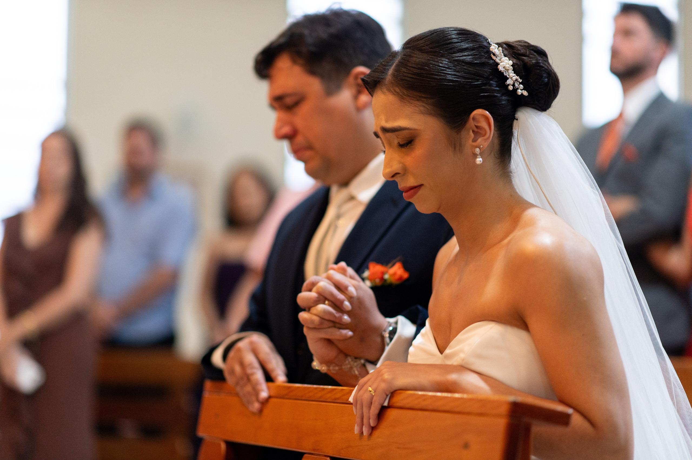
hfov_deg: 23.9
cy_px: 230
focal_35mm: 85
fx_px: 1633
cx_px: 346
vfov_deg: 16.0
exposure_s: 1/320
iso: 1600
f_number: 2
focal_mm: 85
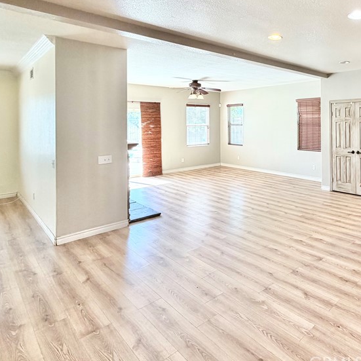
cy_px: 121
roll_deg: +0.5
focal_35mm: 23
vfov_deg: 65.5
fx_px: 271
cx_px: 310
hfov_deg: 59.5
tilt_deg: +0.0
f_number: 2.2
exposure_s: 1/120
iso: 160
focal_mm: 2.22
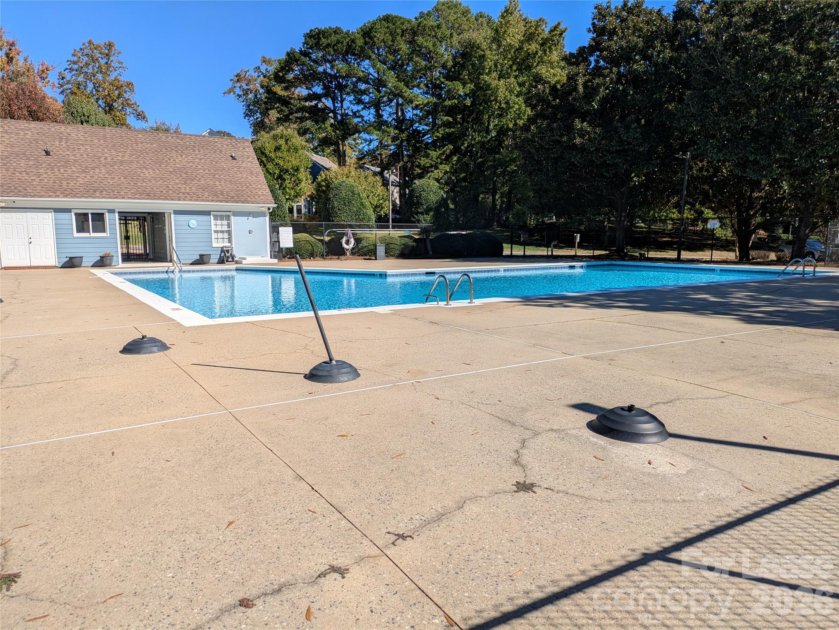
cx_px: 420
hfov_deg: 69.4
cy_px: 315
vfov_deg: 54.9
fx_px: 606
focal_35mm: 25
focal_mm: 5.43
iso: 40
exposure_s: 1/2959
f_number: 1.89
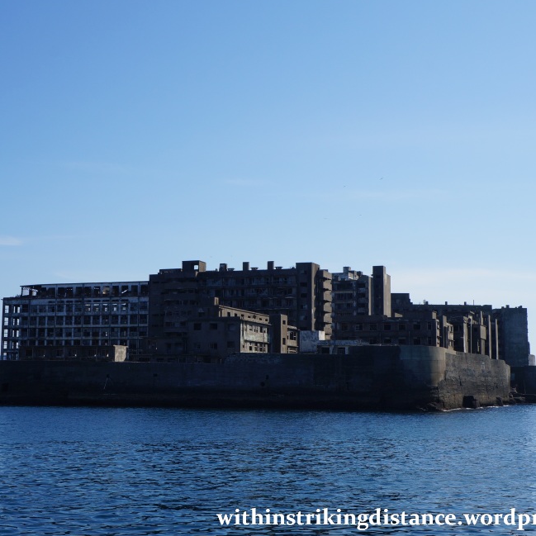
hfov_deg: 33.3
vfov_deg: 33.4
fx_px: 893
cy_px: 264
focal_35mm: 51
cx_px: 227
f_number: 13
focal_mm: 26
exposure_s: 1/400
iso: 200
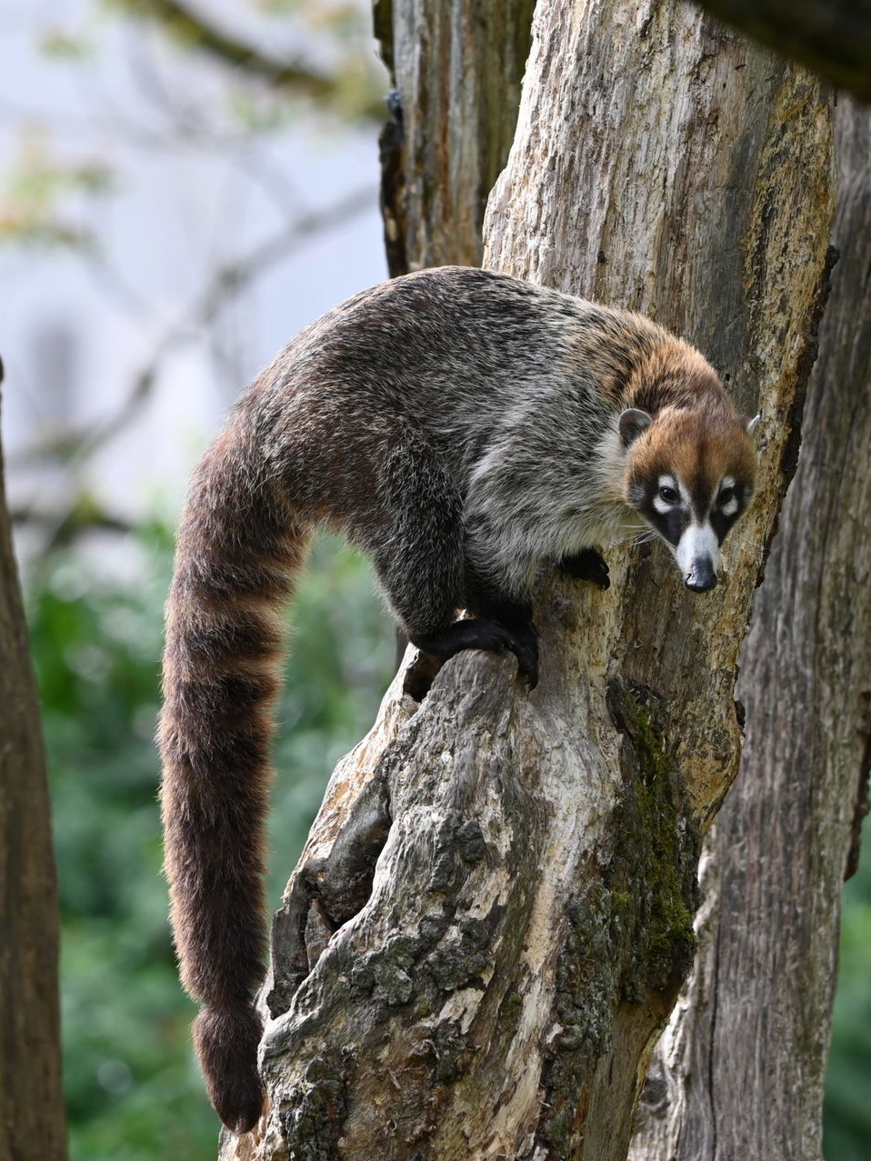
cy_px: 581
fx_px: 20361
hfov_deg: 2.5
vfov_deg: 3.3
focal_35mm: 607
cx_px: 555
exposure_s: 1/400
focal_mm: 280
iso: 400
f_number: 5.6
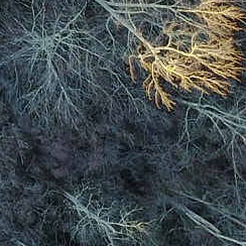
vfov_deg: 10.4
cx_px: -525
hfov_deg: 9.0
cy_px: -294
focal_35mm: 151
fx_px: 1214
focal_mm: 4.73
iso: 114
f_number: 2.2
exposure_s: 1/50
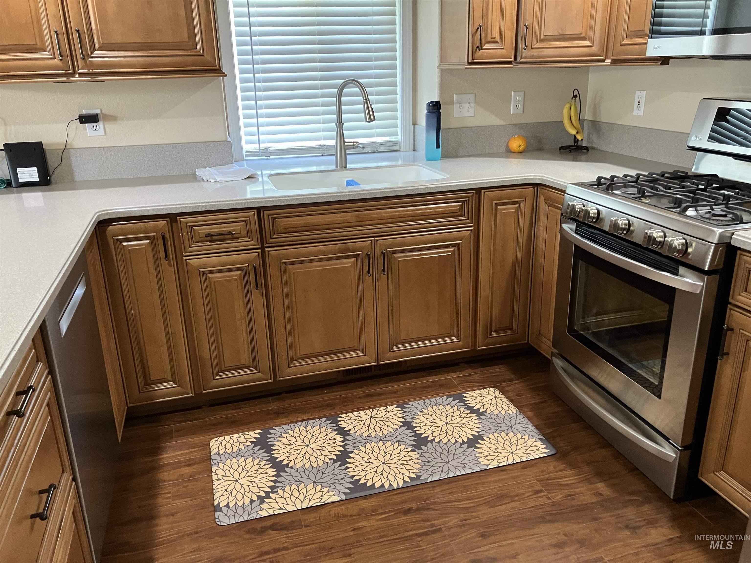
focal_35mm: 28
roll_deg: +1.4
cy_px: 282
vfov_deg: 49.7
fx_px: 607
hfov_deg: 63.4
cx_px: 376
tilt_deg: -19.0
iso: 250
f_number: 1.8
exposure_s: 1/40
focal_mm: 3.99
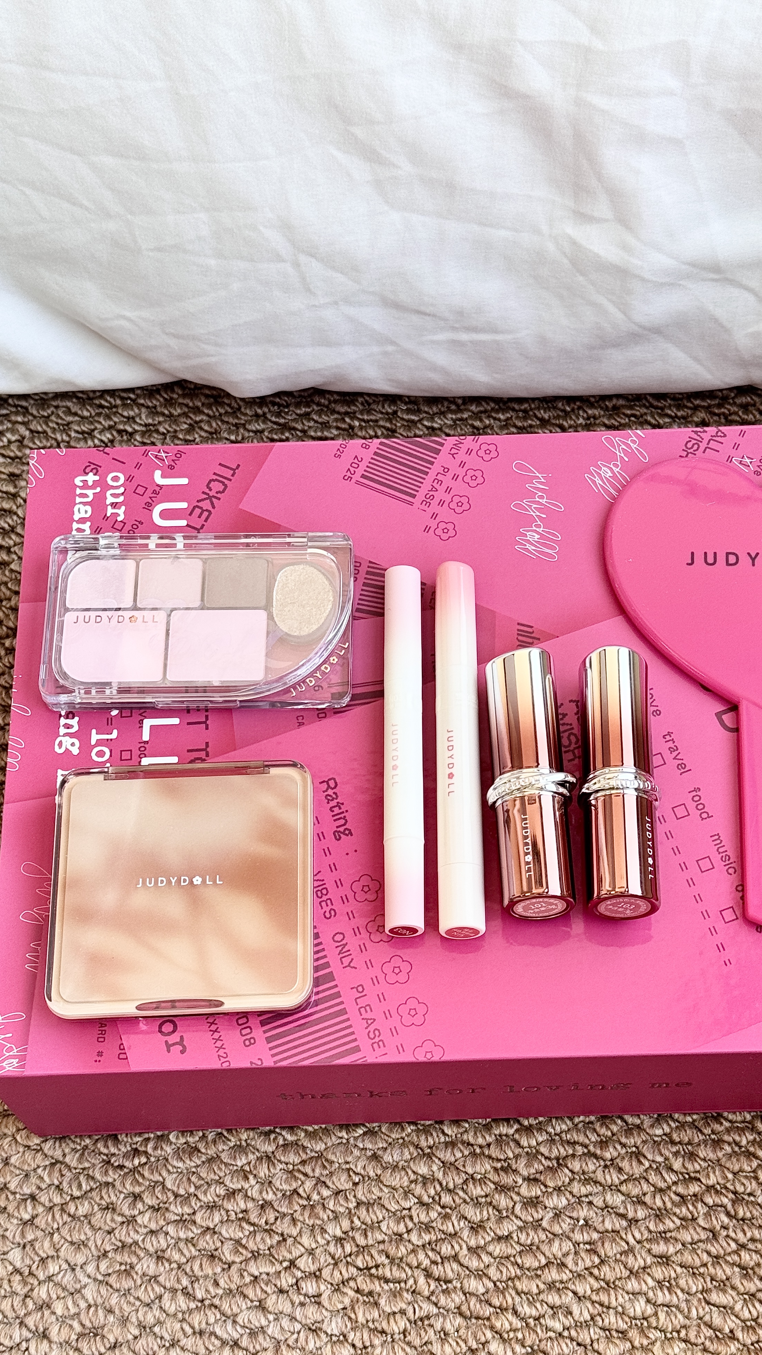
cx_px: 474
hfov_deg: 22.2
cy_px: 694
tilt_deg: -65.4
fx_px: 1940
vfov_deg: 38.5
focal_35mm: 54
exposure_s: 1/121
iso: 80
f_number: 1.78
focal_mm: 6.76
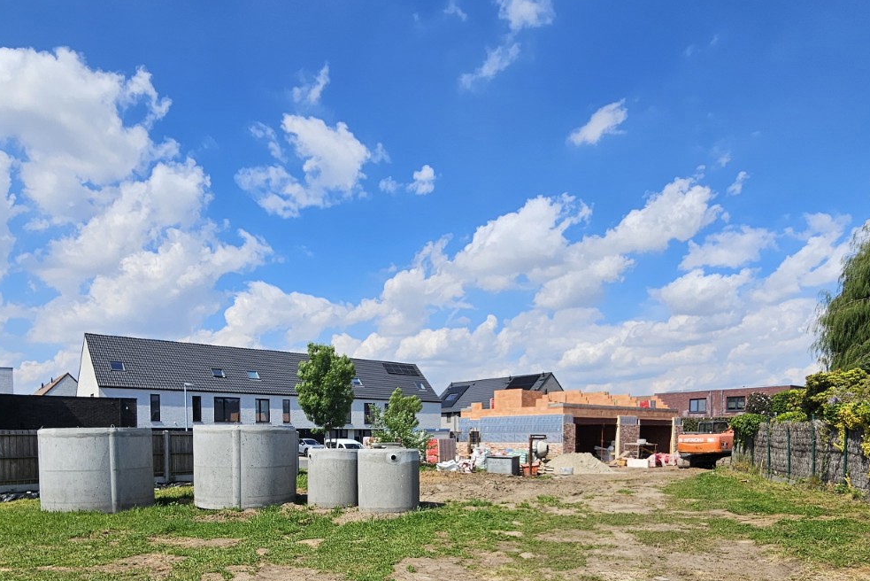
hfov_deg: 78.3
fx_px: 532
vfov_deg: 53.4
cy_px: 466
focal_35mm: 22
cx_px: 388
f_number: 2.2
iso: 50
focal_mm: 2.2
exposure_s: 1/3363
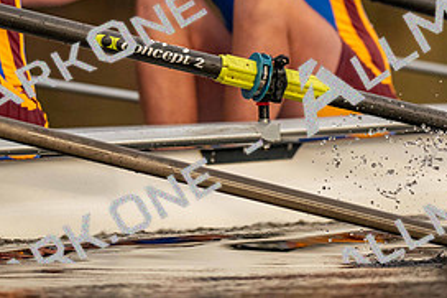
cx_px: 158
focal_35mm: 1280
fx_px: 15883
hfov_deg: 1.6
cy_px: -19
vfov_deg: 1.1
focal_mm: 600
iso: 1400
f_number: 4
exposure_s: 1/2500
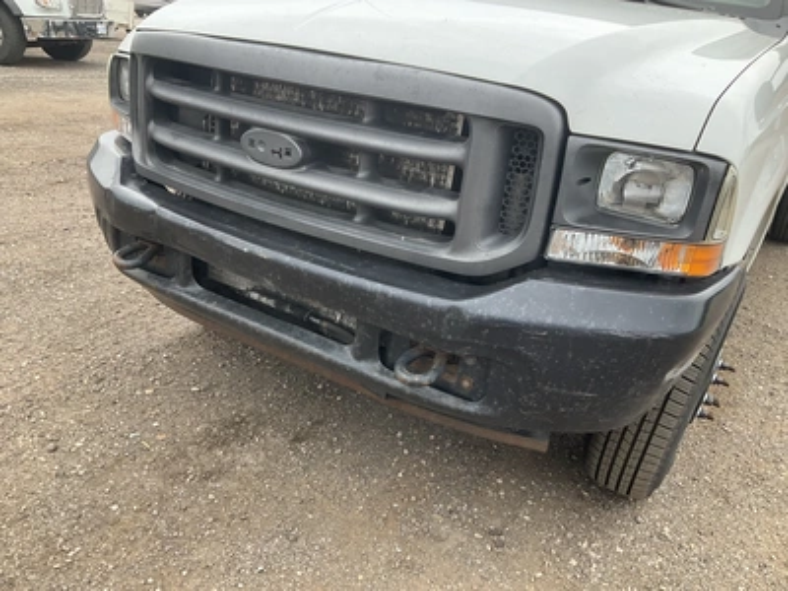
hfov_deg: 61.7
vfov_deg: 48.2
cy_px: 296
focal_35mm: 29
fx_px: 660
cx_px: 394
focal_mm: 3
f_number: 1.8
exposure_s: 1/223
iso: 25
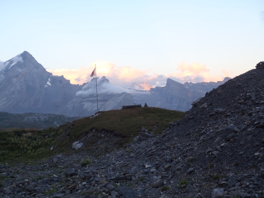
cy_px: 99
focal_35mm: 49
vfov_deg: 29.7
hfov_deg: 38.9
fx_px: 374
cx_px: 132
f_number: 4.4
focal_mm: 8.89
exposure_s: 1/50
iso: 100
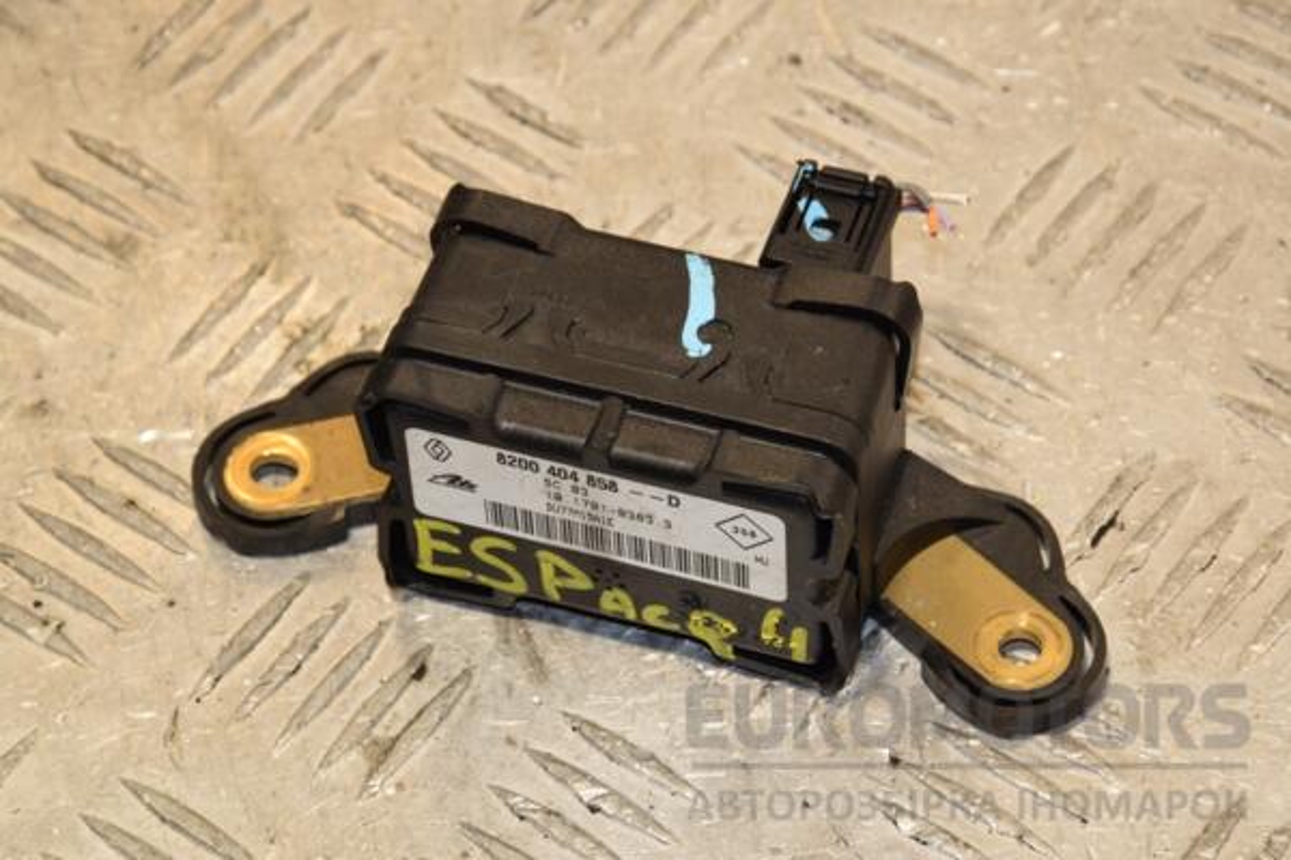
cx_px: 646
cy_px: 430
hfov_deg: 13.0
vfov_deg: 8.7
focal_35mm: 158
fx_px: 5648
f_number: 10
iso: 800
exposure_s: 1/100
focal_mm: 105
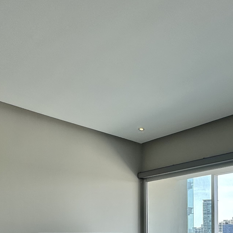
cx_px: 170
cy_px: 240
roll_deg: +0.5
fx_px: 297
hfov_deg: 41.8
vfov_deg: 37.6
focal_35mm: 39
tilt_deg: -0.5
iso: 40
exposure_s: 1/619
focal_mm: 2.22
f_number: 2.2
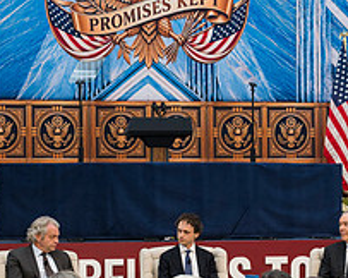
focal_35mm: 94
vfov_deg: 16.3
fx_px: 967
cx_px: 185
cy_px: 183
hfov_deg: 20.4
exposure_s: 1/320
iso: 280
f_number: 2.8
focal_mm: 35
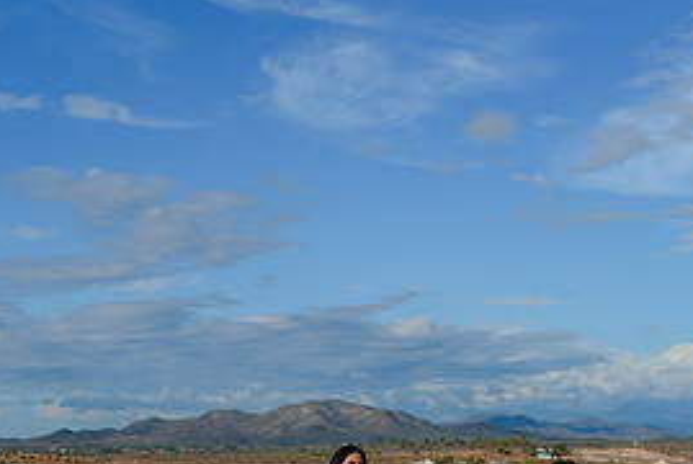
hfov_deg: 25.7
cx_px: 201
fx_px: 1503
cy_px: 473
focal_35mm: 78
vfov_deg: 17.1
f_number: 4
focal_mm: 35
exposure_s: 1/2000
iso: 50
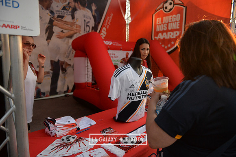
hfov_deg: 73.7
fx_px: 157
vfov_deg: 53.2
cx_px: 118
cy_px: 78
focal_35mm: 24
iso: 2500
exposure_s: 1/4000
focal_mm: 24
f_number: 2.8
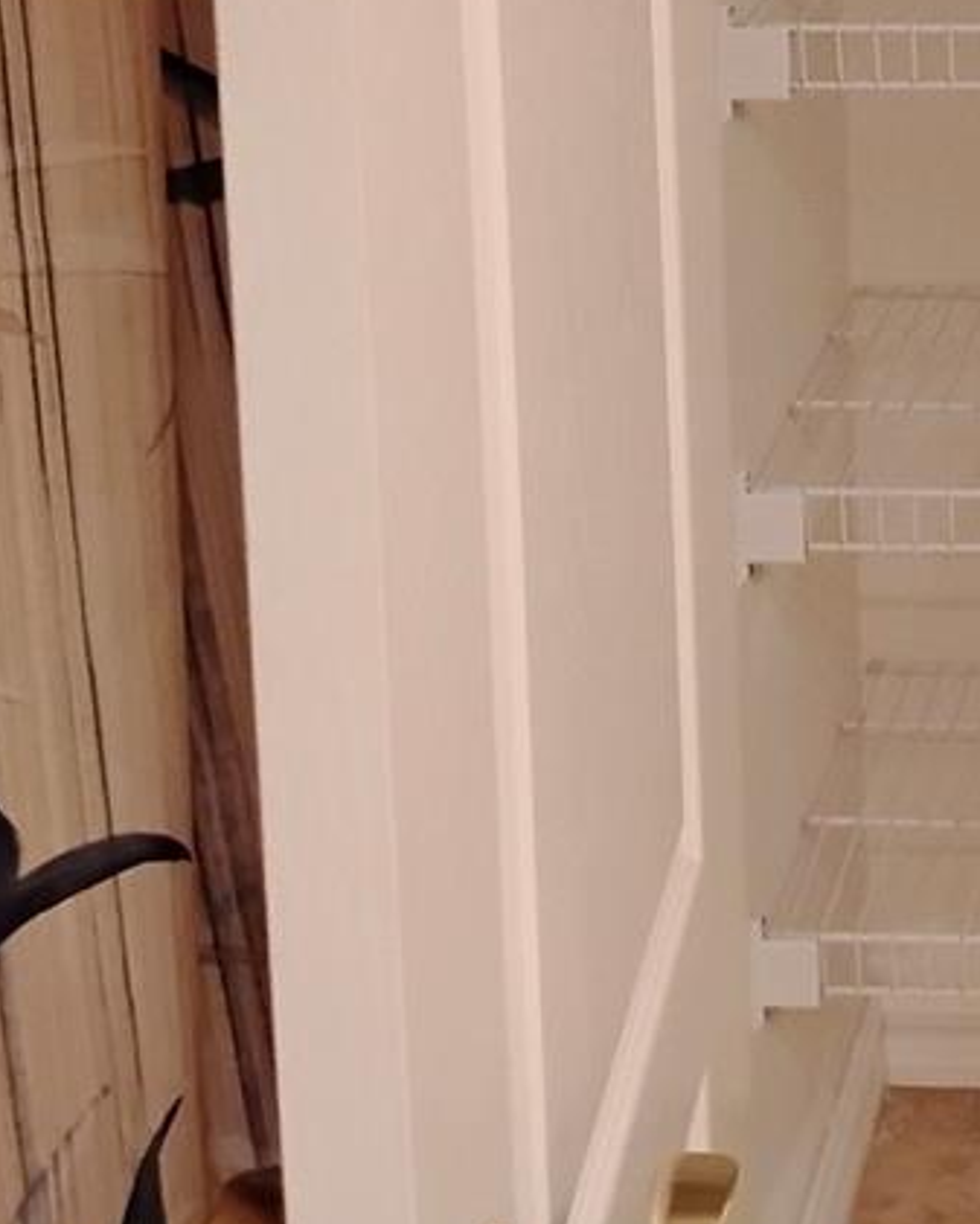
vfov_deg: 22.3
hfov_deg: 18.4
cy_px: -297
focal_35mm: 78
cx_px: 1249
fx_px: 2827
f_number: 1.8
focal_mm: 4.26
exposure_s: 1/30
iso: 1894
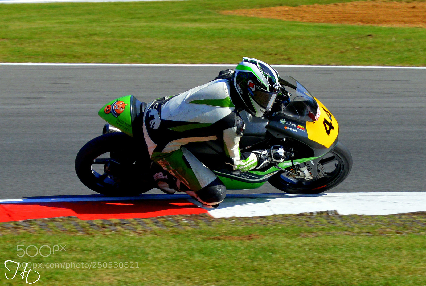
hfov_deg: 24.6
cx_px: 213
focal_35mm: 82
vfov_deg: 16.6
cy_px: 143
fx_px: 978
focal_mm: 55
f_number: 6.3
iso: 400
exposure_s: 1/1600
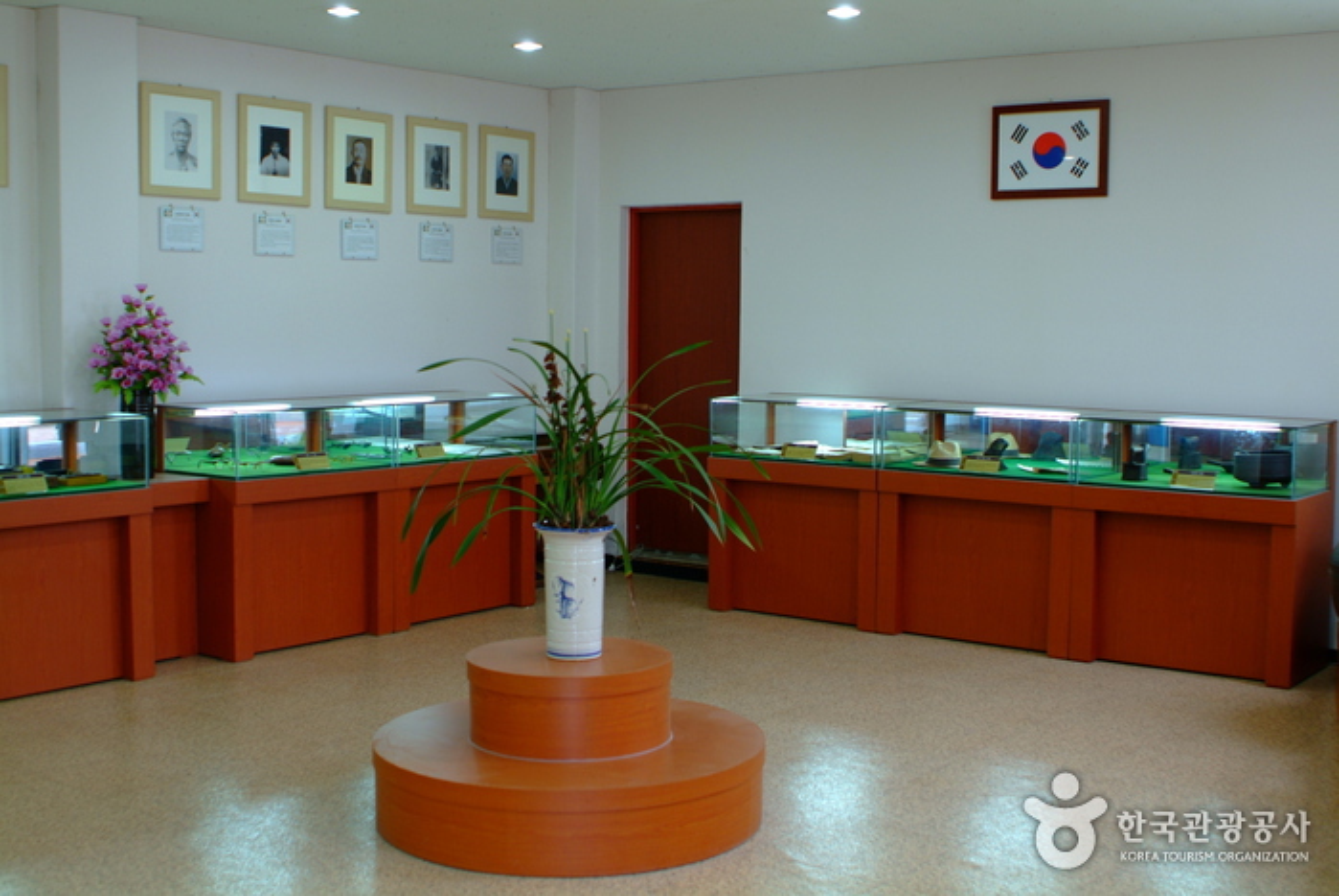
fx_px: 1564
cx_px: 670
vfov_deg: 32.0
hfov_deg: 46.3
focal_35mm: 42
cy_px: 448
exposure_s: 1/20
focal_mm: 28
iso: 200
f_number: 3.5
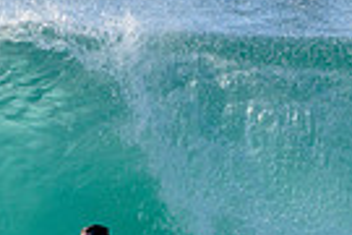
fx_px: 25762
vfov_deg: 0.5
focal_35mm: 2635
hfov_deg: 0.8
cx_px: -17
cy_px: 327
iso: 200
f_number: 5.6
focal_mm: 500
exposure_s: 1/2000
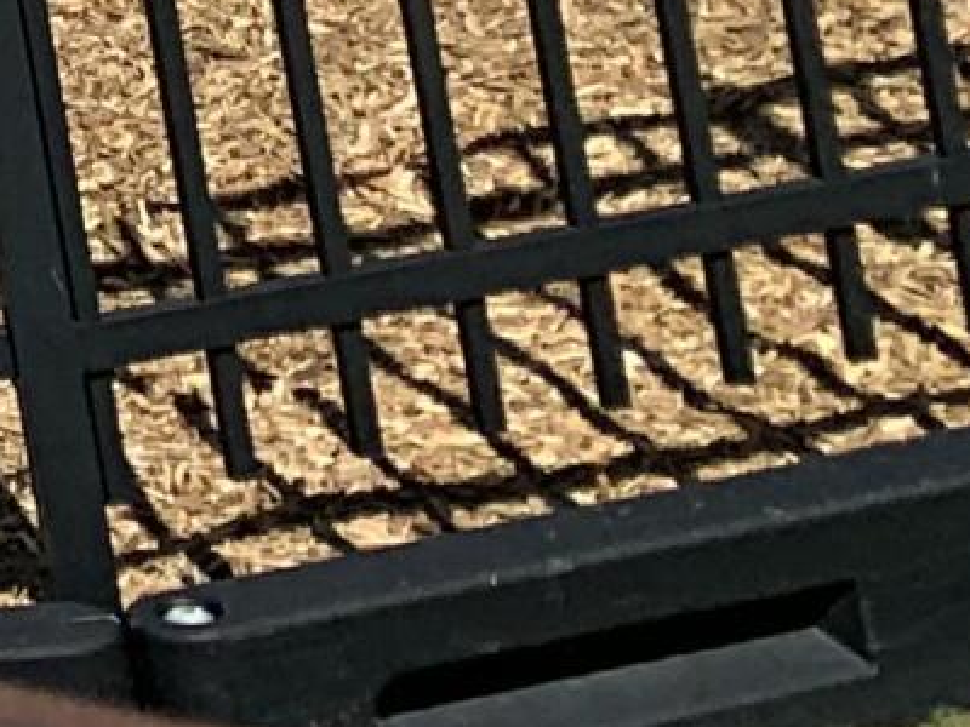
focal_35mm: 195
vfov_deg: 6.5
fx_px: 5464
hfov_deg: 7.8
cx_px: -2495
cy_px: -1888
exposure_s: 1/2681
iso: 25
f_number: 1.8
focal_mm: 4.25
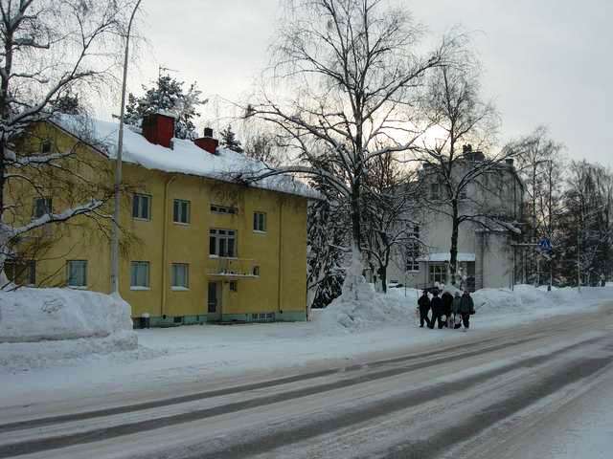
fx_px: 673
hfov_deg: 49.0
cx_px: 306
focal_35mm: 38
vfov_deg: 37.7
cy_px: 230
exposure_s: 1/292
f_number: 4.8
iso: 50
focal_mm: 7.8
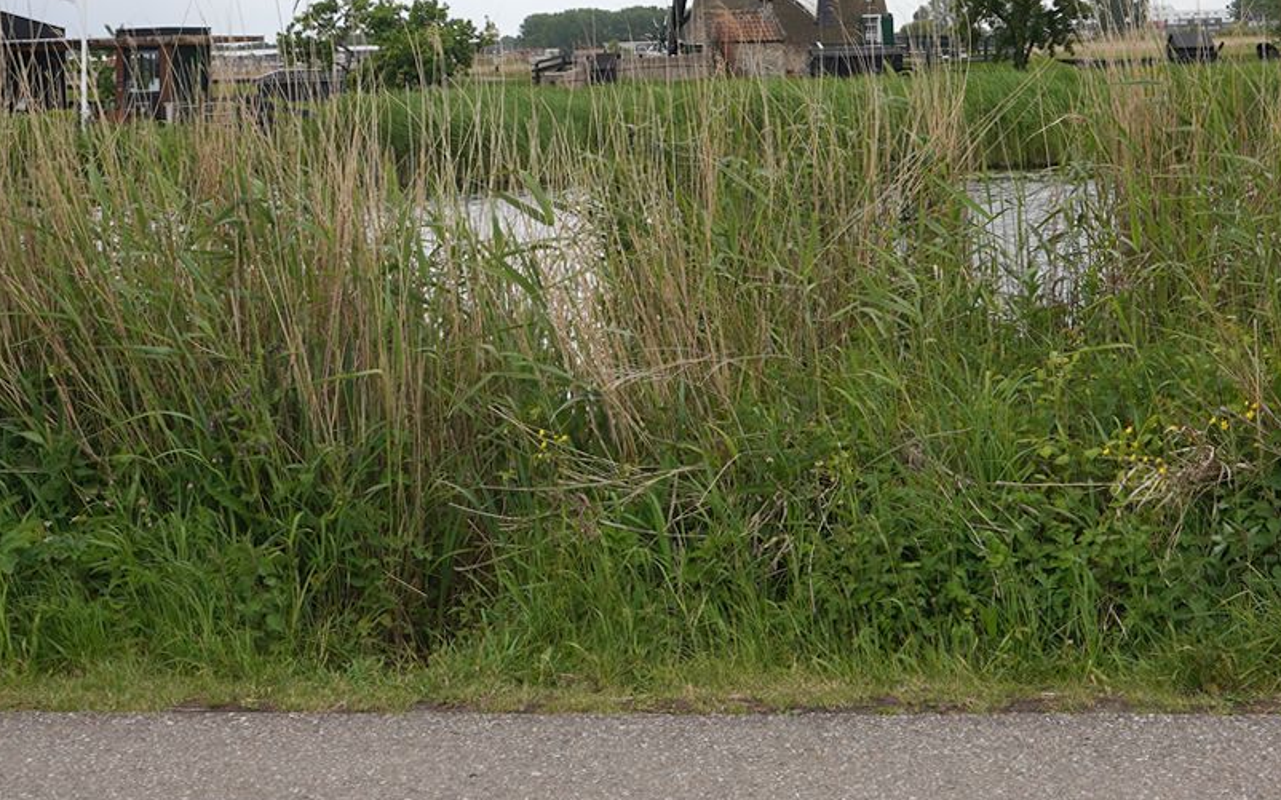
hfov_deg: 33.3
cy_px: -64
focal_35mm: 61
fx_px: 2129
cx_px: 826
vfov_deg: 20.4
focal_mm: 24
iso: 100
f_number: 11
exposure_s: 1/100
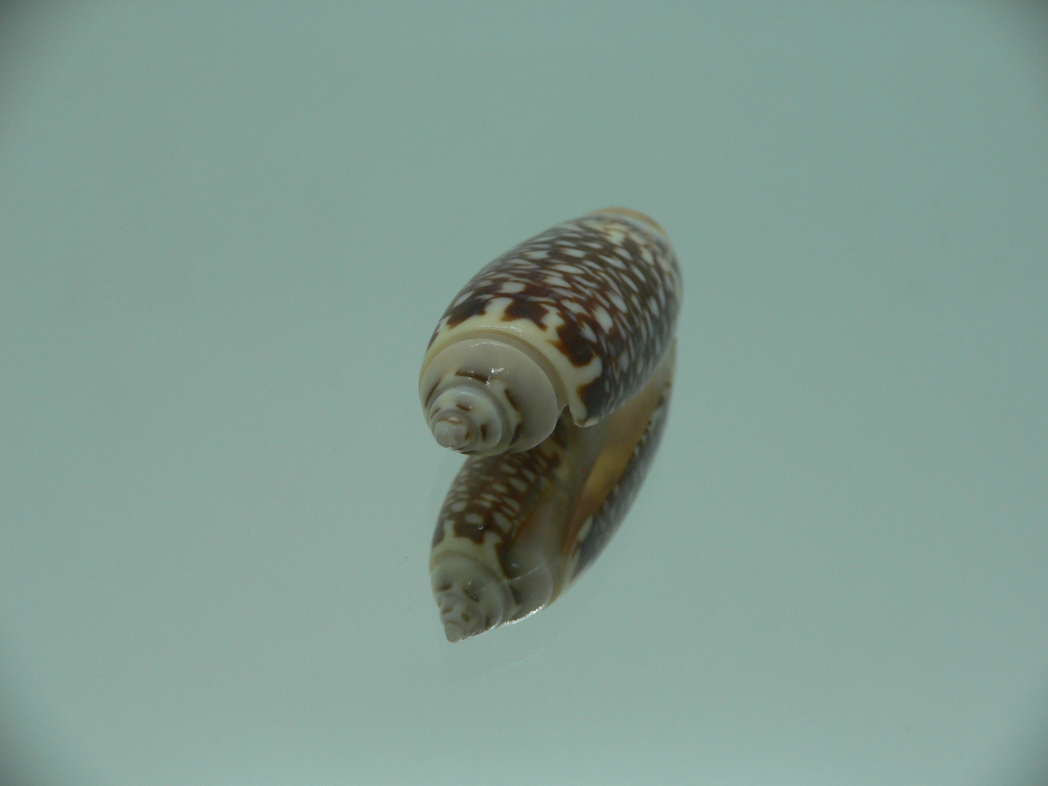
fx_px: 1060
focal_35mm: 35
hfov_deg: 52.6
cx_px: 524
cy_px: 393
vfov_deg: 40.7
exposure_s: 1/80
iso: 80
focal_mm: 4.6
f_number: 2.8
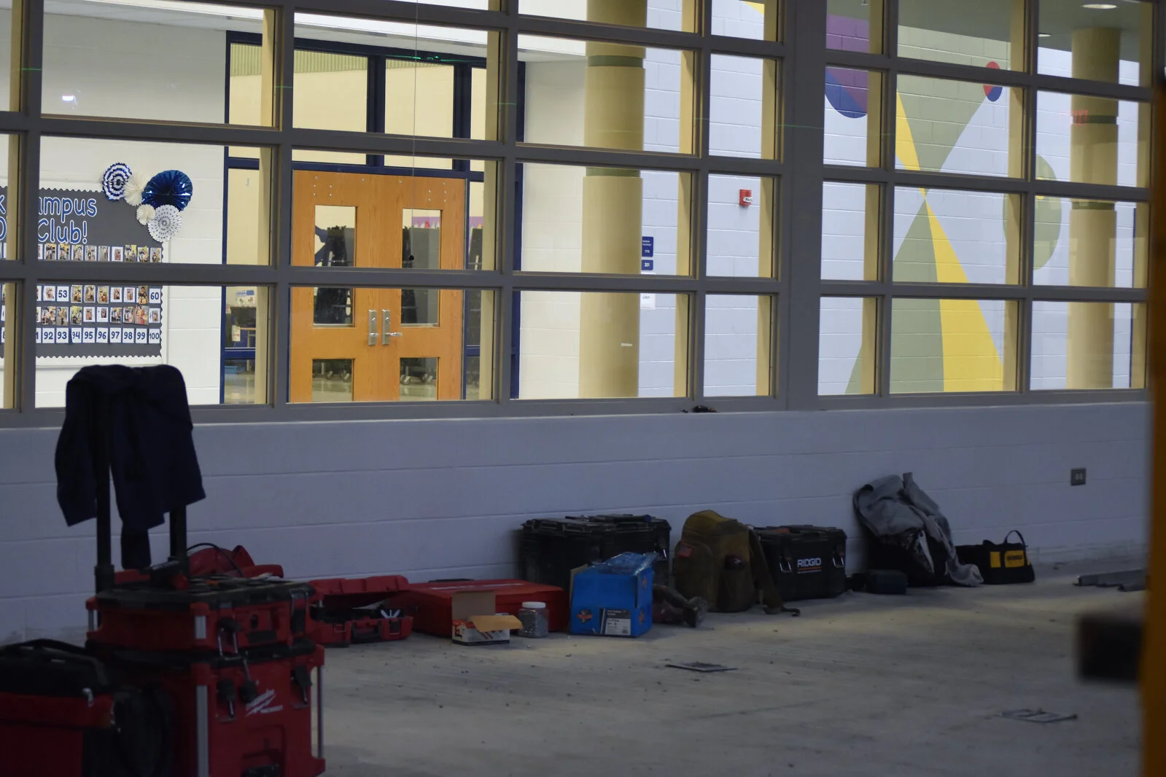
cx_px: 583
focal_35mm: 82
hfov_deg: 24.6
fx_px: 2672
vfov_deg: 16.6
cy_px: 388
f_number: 4
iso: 1600
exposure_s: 1/60
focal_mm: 55
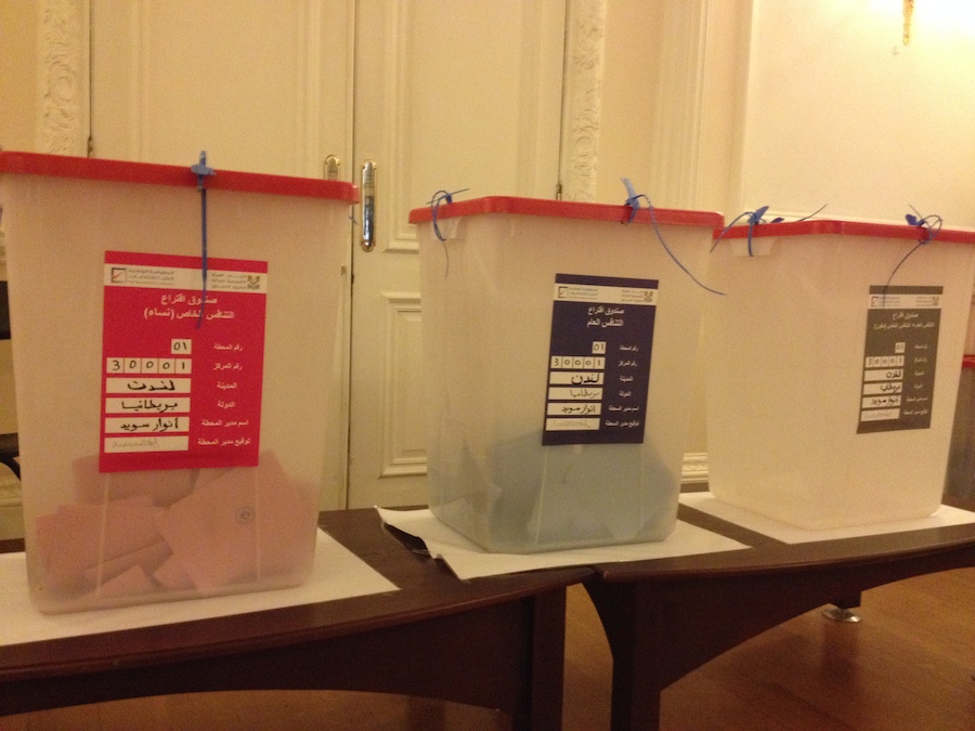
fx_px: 986
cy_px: 366
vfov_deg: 40.7
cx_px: 488
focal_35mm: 35
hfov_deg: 52.6
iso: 400
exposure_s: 1/15
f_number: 2.4
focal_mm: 4.28
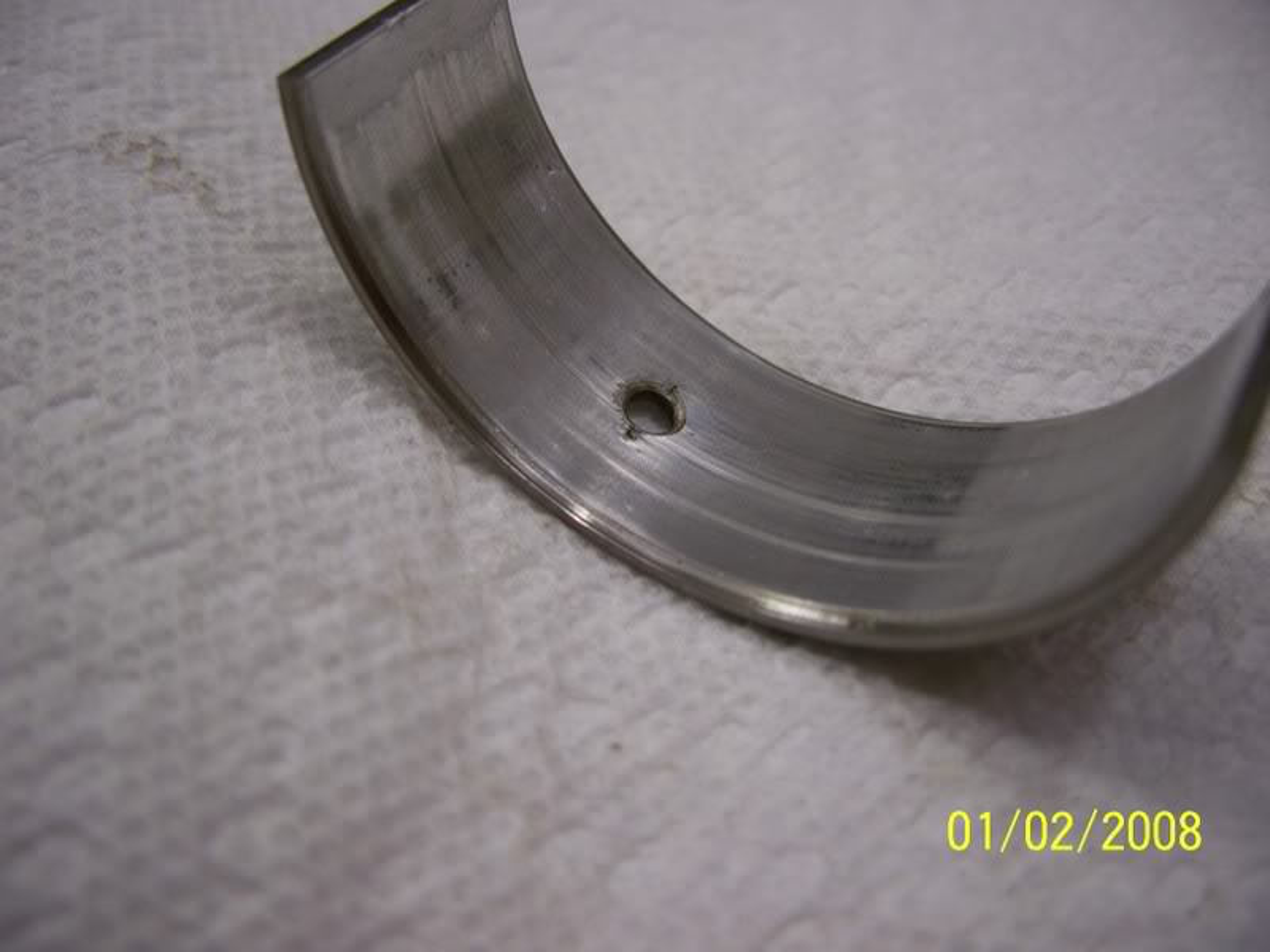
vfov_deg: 38.7
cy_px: 476
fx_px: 1357
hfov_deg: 50.1
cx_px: 635
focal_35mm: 37
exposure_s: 1/30
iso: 125
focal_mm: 7.8
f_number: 2.8
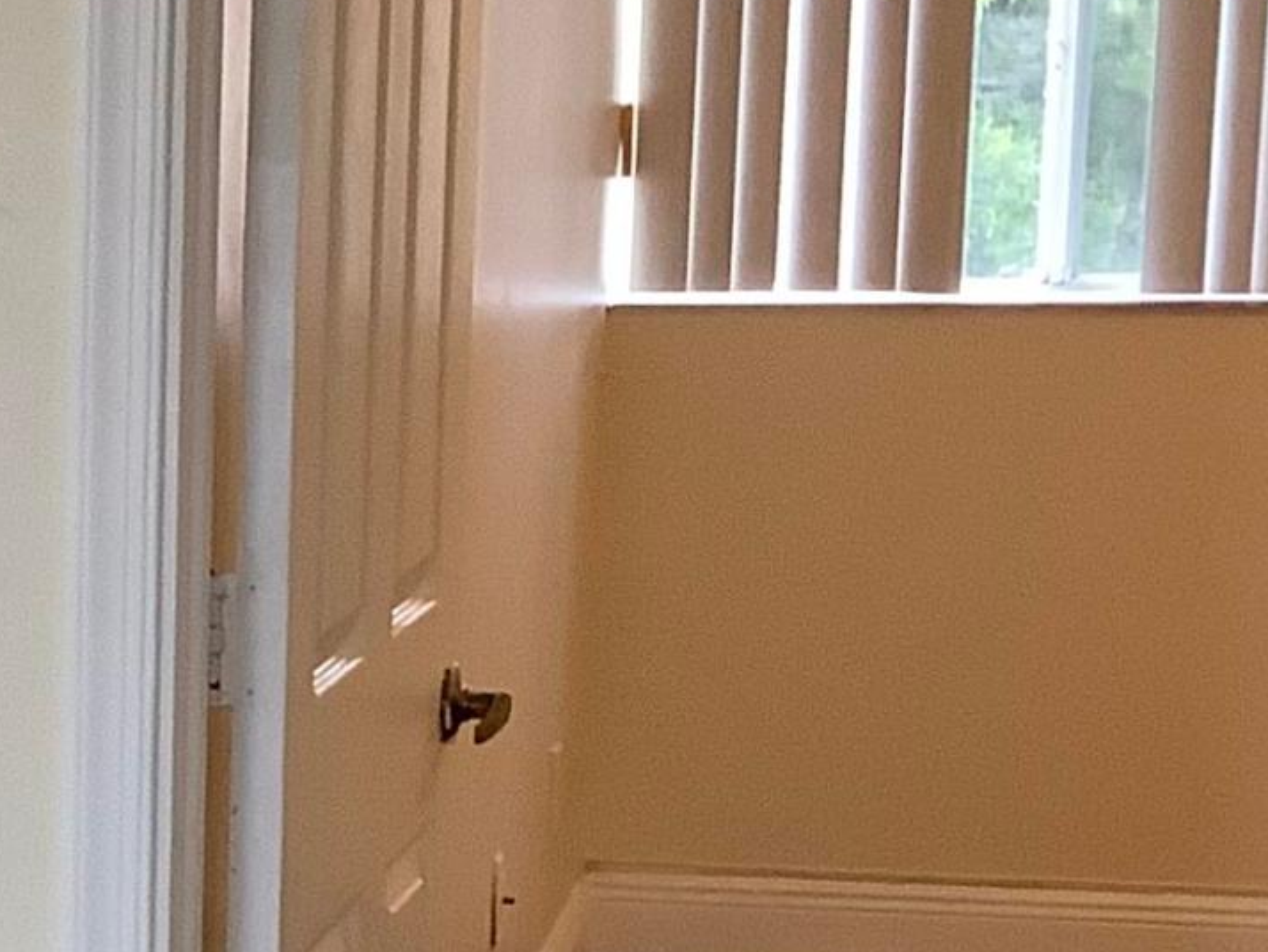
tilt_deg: -13.0
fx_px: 4580
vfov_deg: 11.8
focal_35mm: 125
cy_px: 925
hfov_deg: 14.5
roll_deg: +0.3
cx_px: -764
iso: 200
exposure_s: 1/60
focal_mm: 3.3
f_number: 2.4
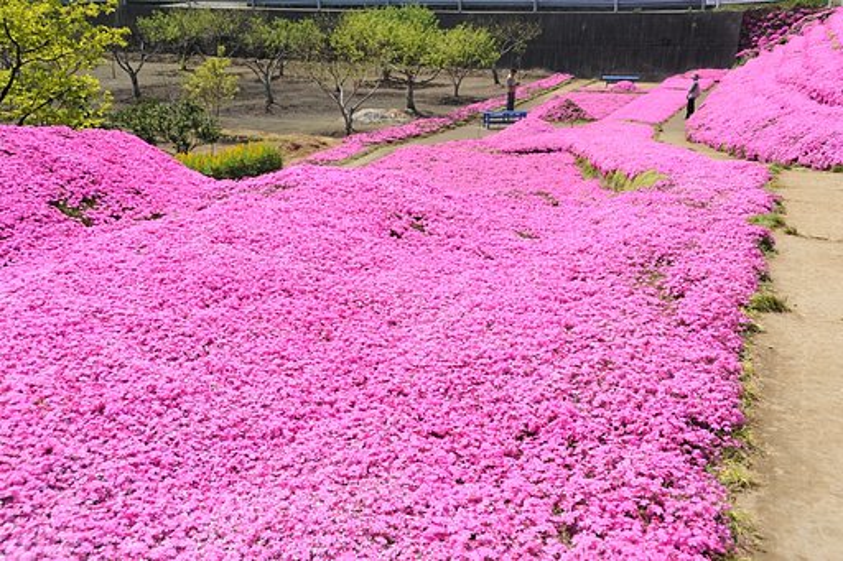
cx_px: 422
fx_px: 936
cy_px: 280
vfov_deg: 33.4
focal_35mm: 40
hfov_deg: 48.5
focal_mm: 40
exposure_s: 1/500
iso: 320
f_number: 9
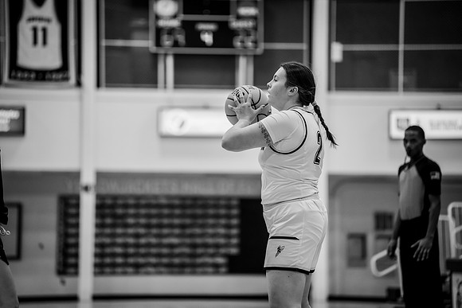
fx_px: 1953
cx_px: 231
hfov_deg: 13.5
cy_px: 154
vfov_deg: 9.0
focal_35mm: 152
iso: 1600
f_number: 2.8
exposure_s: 1/640
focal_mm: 150
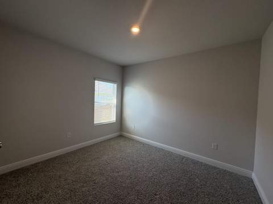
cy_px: 102
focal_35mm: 14
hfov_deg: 102.1
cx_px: 136
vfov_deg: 85.6
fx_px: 110
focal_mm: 2.22
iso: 80
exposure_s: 1/134
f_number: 2.2
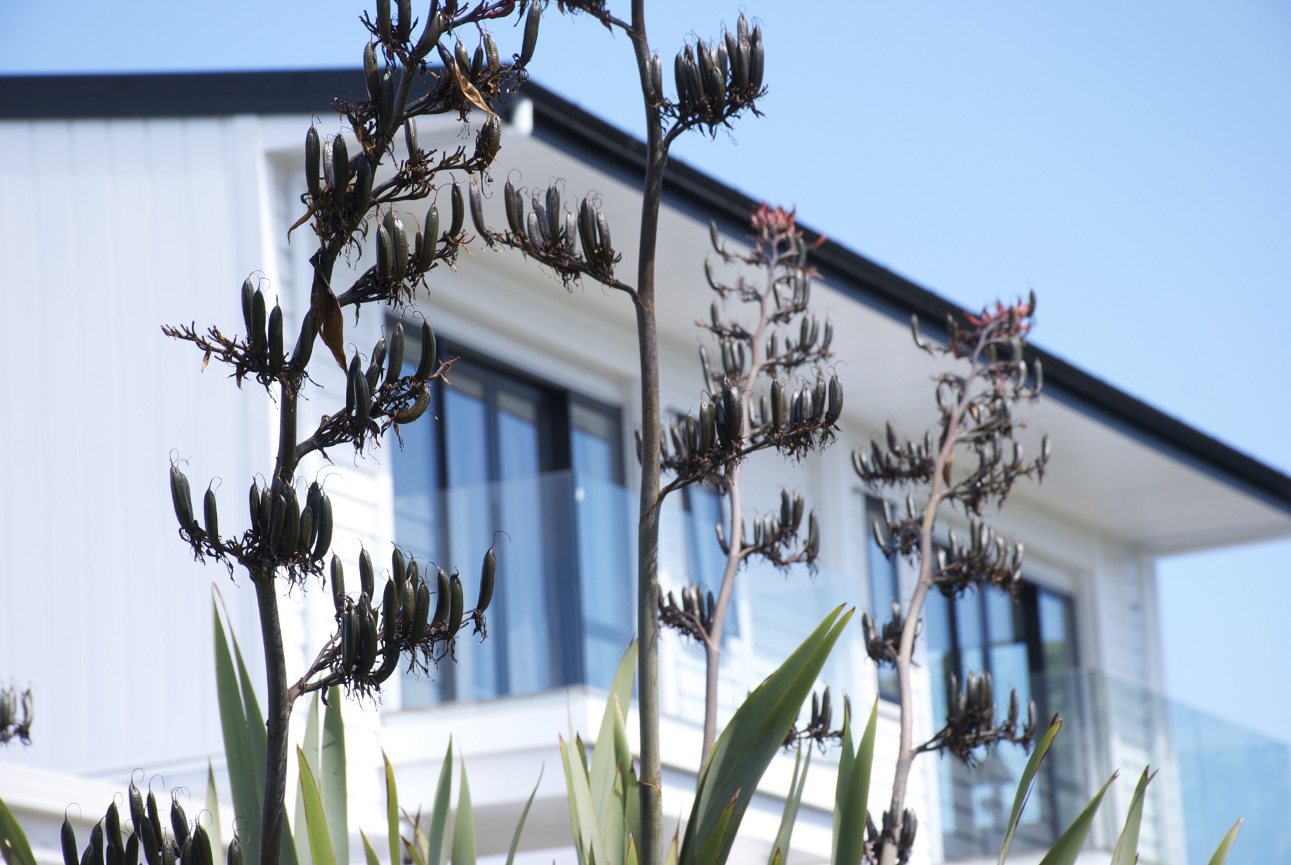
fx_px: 5386
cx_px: 646
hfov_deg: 13.7
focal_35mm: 150
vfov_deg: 9.2
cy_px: 432
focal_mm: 100
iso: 200
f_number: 10
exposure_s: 1/200
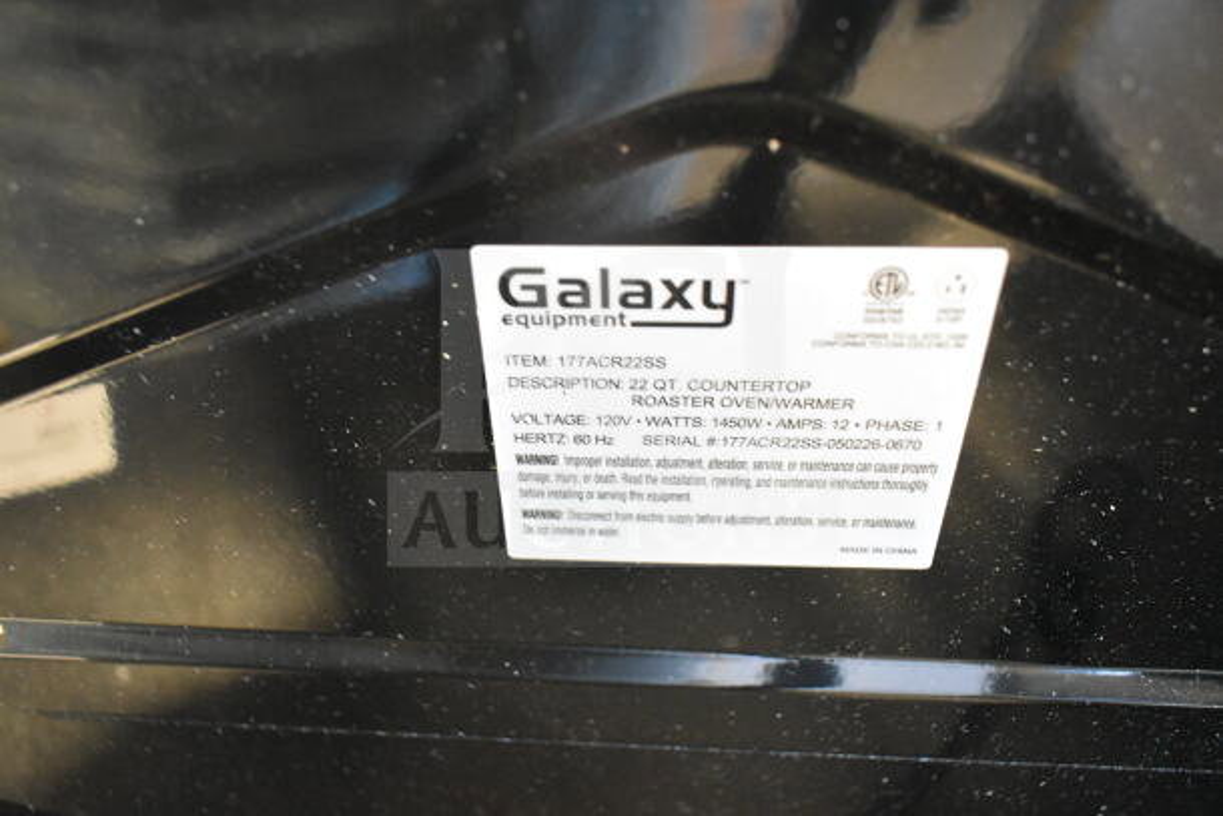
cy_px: 408
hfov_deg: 67.4
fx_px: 917
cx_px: 612
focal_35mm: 27
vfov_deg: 48.0
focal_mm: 18
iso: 5600
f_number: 3.5
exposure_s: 1/30
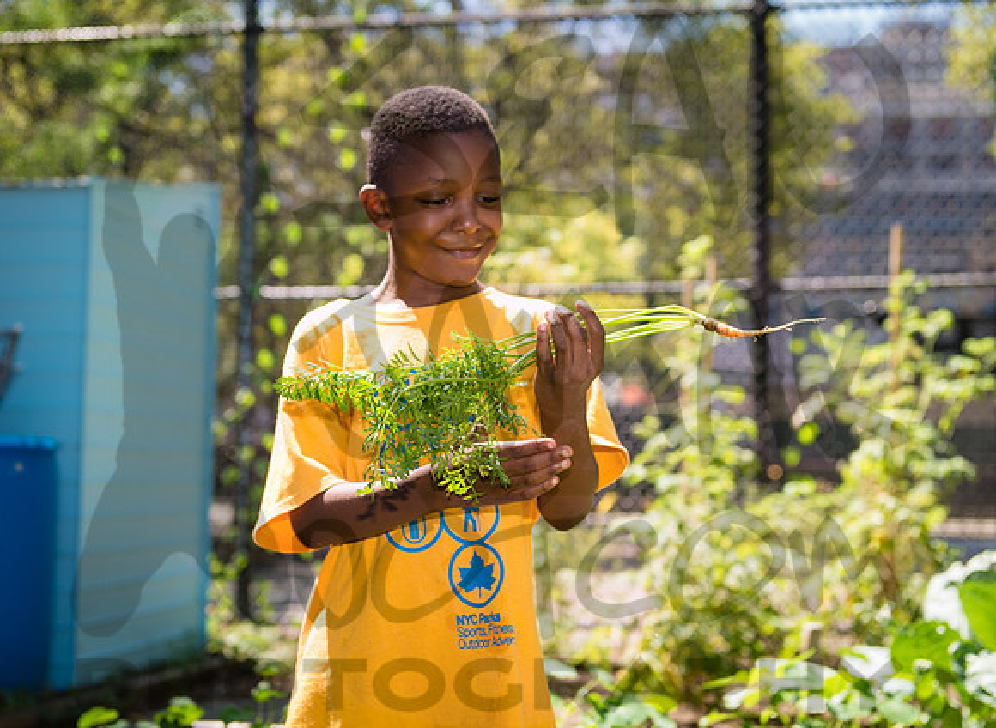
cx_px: 457
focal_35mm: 59
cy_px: 378
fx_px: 1694
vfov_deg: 24.3
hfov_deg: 32.7
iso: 160
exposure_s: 1/400
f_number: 3.5
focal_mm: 50
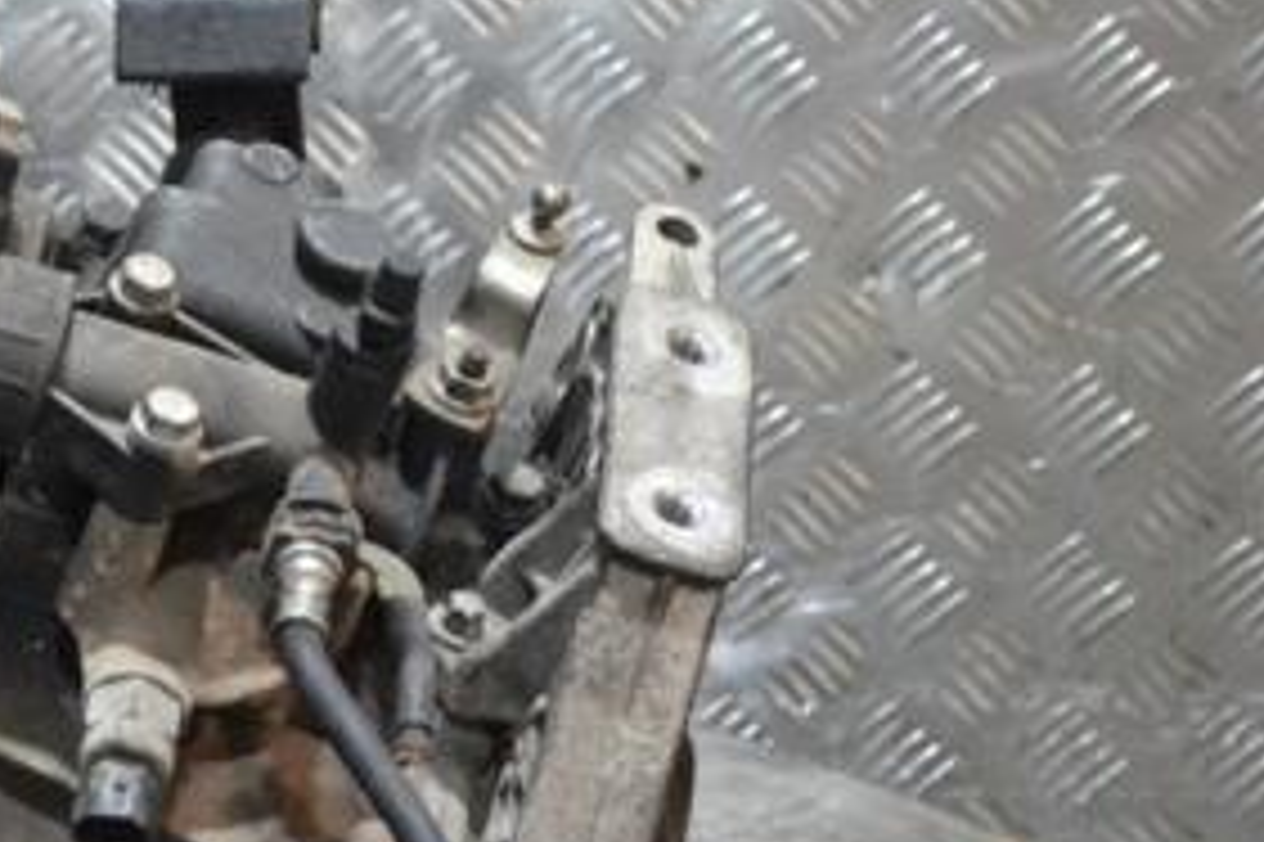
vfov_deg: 9.5
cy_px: 509
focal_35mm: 144
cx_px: -72
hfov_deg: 14.0
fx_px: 5055
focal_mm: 45
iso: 3200
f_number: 5.3
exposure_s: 1/30
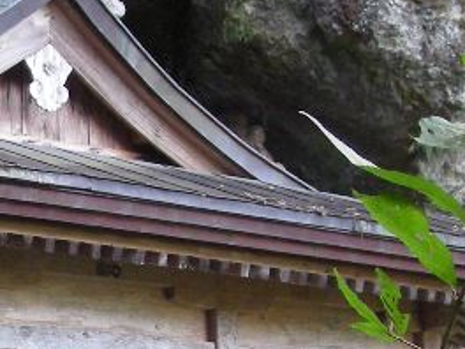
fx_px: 1827
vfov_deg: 10.7
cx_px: -141
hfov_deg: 13.9
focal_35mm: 136
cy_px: 416
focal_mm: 5.7
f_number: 2.8
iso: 171
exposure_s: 1/60.7
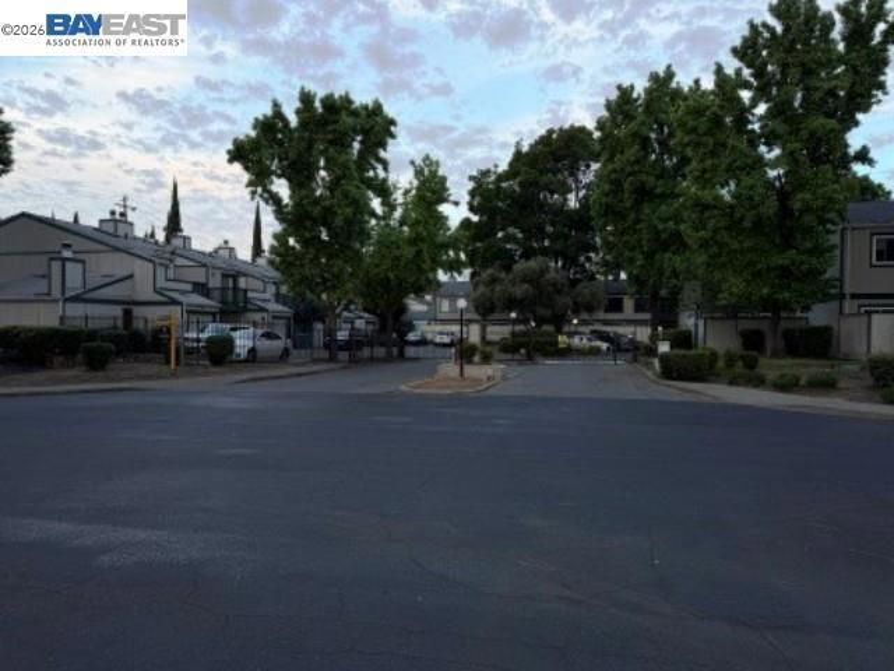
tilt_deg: -0.6
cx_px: 447
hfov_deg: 71.6
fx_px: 620
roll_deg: -1.3
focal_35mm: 24
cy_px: 336
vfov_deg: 56.8
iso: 80
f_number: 1.78
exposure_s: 1/567
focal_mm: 6.76
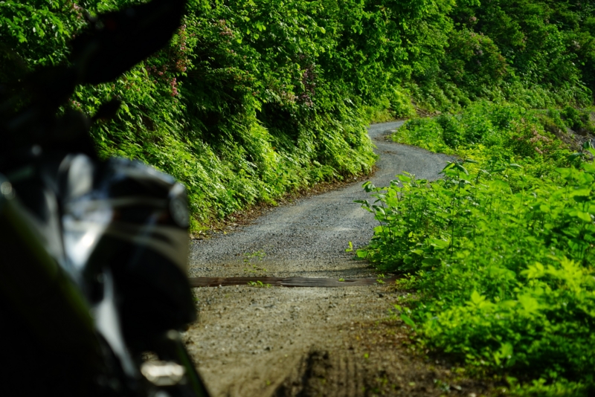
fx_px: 2546
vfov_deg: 8.9
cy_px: 198
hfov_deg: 13.3
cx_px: 298
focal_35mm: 154
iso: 100
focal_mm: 154
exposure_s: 1/160
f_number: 7.1
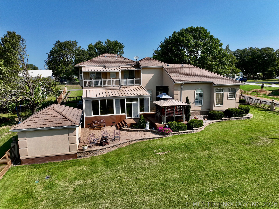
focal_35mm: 24
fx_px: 193
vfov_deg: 56.8
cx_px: 140
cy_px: 104
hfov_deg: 71.6
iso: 110
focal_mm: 12.29
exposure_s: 1/1600
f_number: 2.8
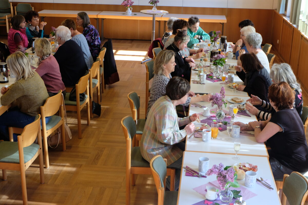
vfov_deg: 26.5
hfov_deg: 38.9
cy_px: 102
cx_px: 154
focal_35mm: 51
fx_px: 436
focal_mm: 34
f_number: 5
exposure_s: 1/60
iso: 640
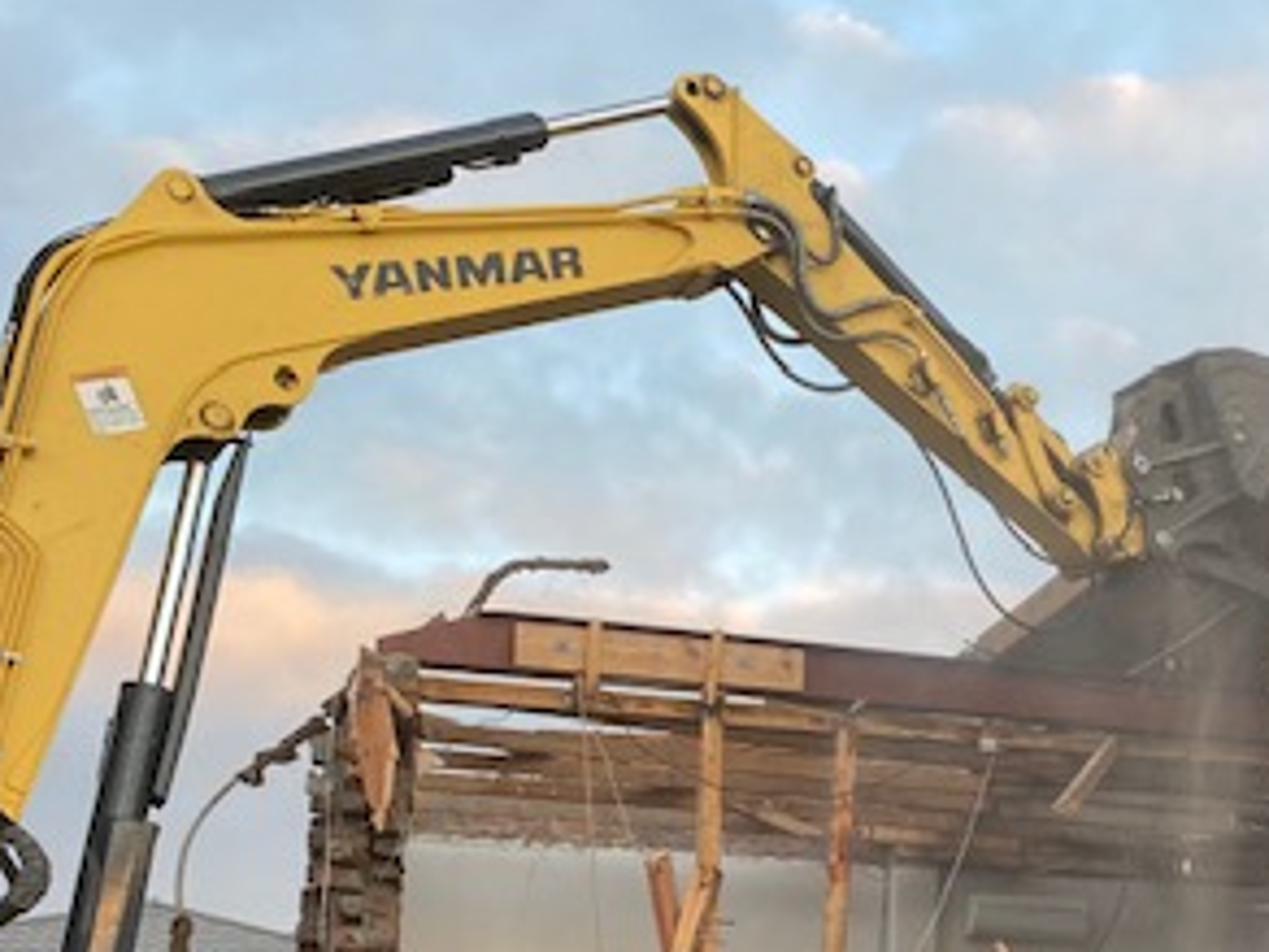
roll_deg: +0.7
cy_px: 900
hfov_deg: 31.1
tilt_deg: +8.9
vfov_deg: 24.7
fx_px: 2090
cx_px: 1291
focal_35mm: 57
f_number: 1.8
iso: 40
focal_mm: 4.25
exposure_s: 1/122
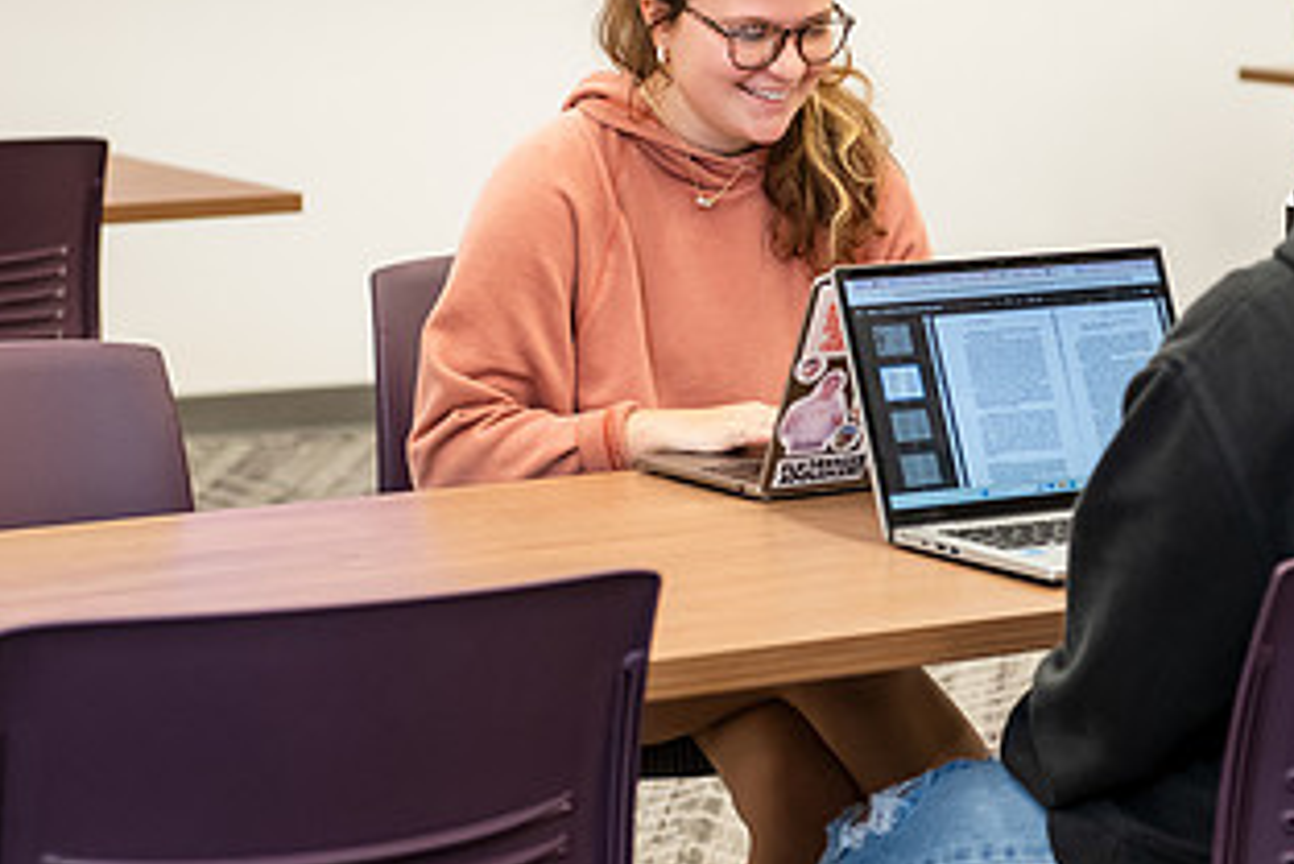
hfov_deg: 17.7
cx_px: 897
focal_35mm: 115
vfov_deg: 11.9
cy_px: 184
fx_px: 4135
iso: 1000
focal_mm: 62
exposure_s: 1/200
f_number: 3.2
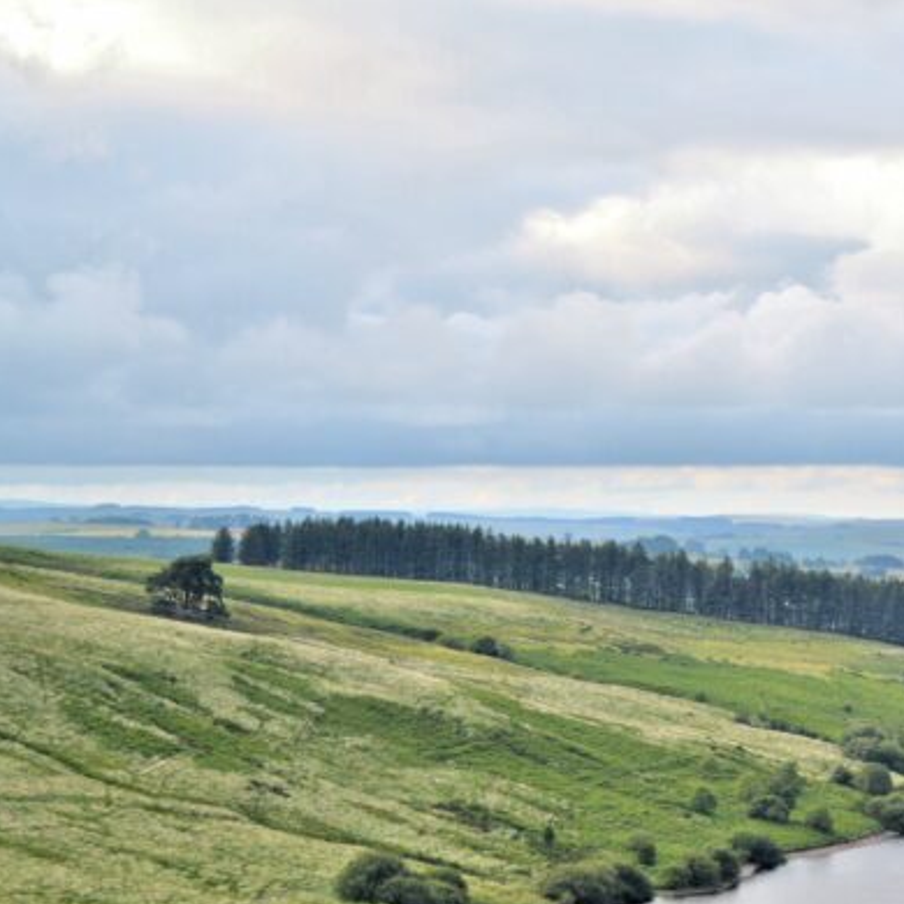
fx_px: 3752
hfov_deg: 13.3
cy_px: 673
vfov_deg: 13.7
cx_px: 1140
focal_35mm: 127
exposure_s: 1/125
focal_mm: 38
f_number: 5.6
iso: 125
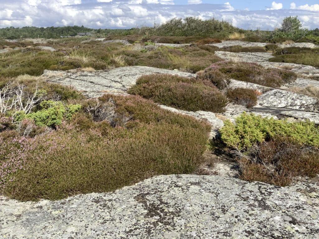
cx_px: 160
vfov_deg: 45.4
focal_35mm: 31
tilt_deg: -15.4
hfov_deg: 58.4
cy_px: 120
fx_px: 286
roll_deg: +0.1
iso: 25
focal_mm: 3.3
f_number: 2.4
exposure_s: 1/1031
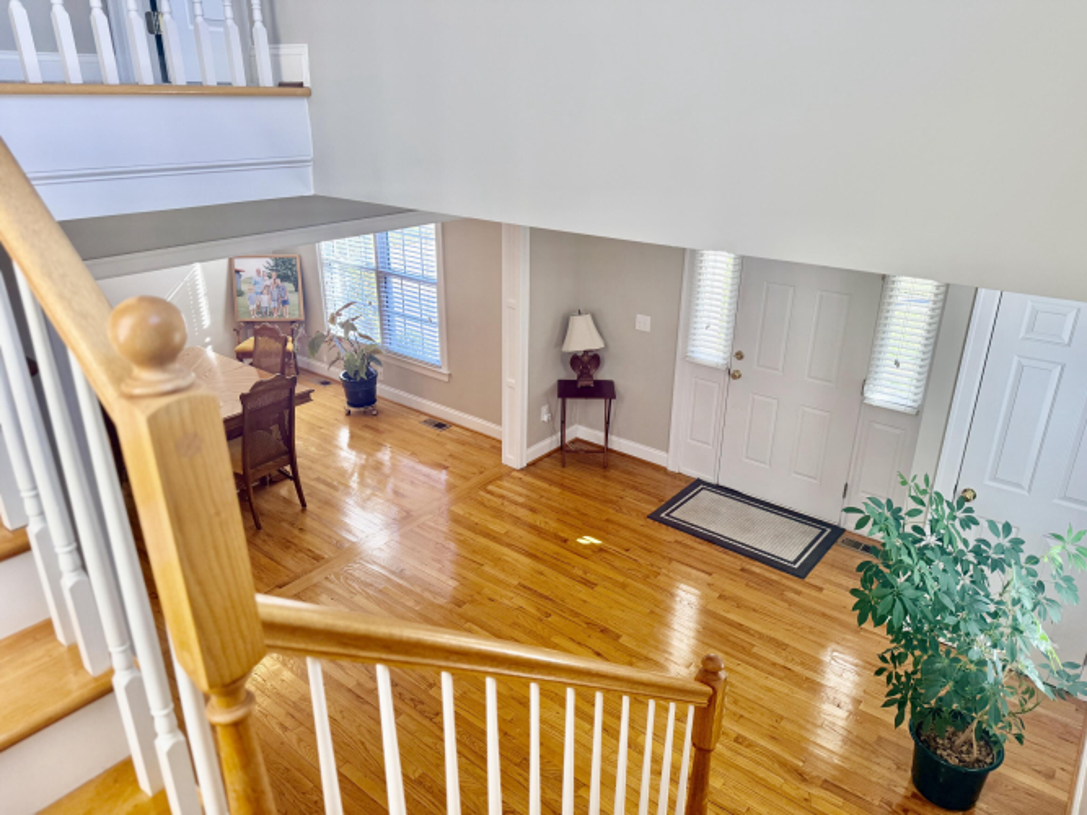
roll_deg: -0.3
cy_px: 408
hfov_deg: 71.6
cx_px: 544
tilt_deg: -24.1
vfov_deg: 56.8
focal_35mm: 24
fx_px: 754
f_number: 1.78
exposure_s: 1/234
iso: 125
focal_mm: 6.76
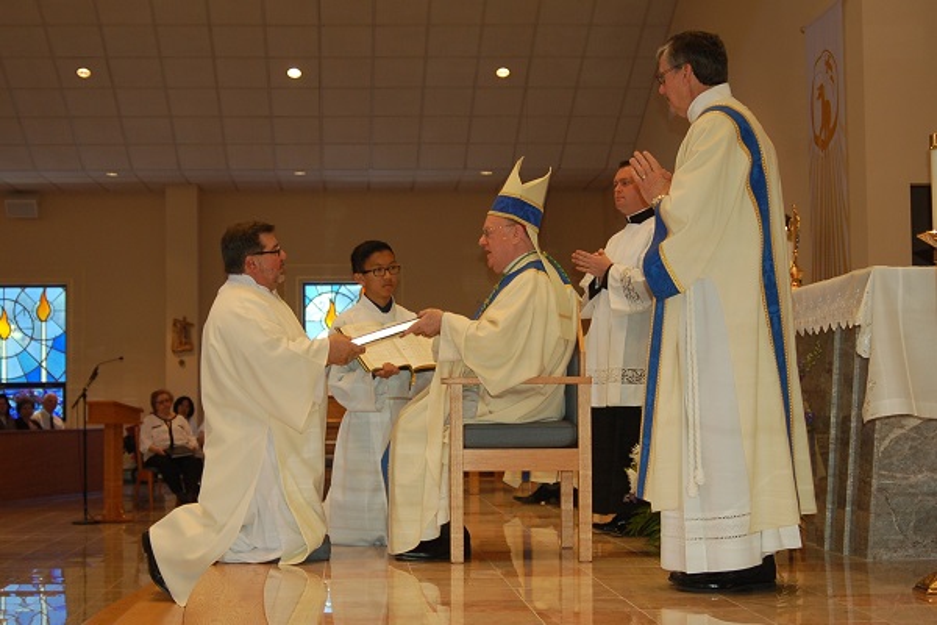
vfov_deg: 23.8
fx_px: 1483
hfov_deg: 35.1
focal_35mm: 57
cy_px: 312
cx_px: 468
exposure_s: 1/60
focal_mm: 38
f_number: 3.8
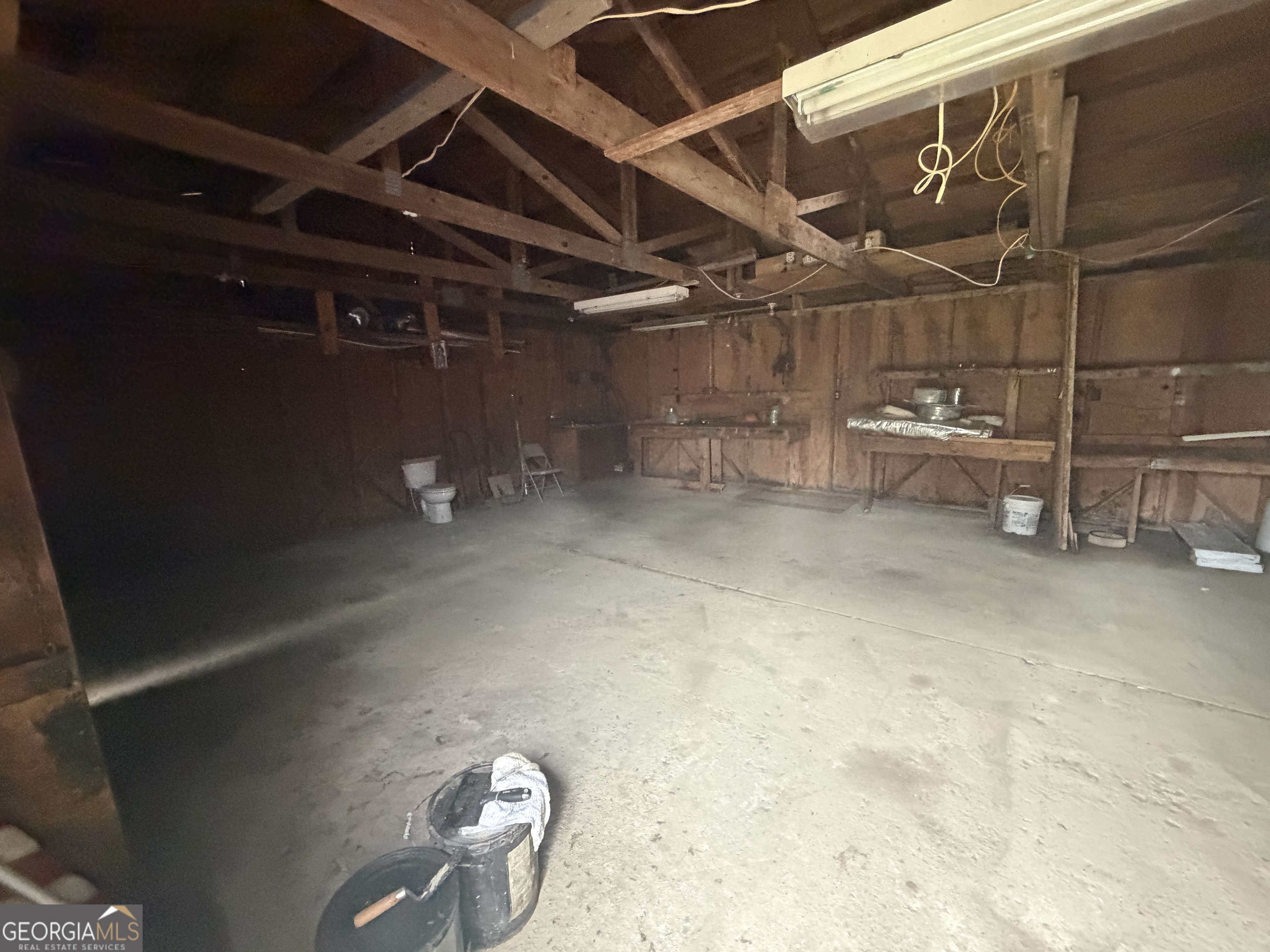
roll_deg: +1.4
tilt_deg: -8.0
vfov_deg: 85.7
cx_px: 635
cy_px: 476
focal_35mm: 14
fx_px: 514
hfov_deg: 102.1
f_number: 2.2
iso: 1000
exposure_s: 1/60
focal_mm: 2.22
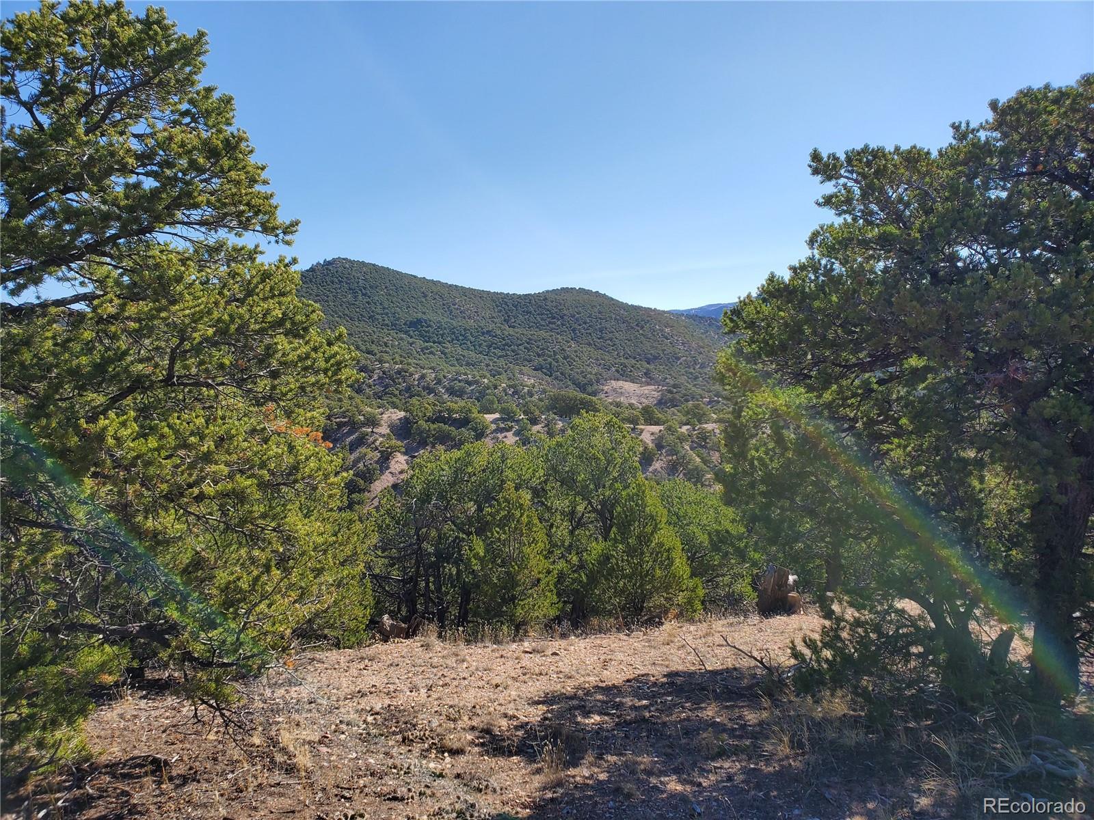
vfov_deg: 53.1
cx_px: 547
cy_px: 410
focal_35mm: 26
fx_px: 822
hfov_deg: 67.3
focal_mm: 4.3
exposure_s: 1/1502
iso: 50
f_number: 2.4
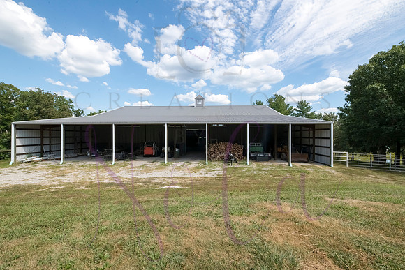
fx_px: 167
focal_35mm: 15
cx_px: 206
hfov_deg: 101.0
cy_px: 137
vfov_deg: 78.0
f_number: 18
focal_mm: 14
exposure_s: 1/500
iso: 800
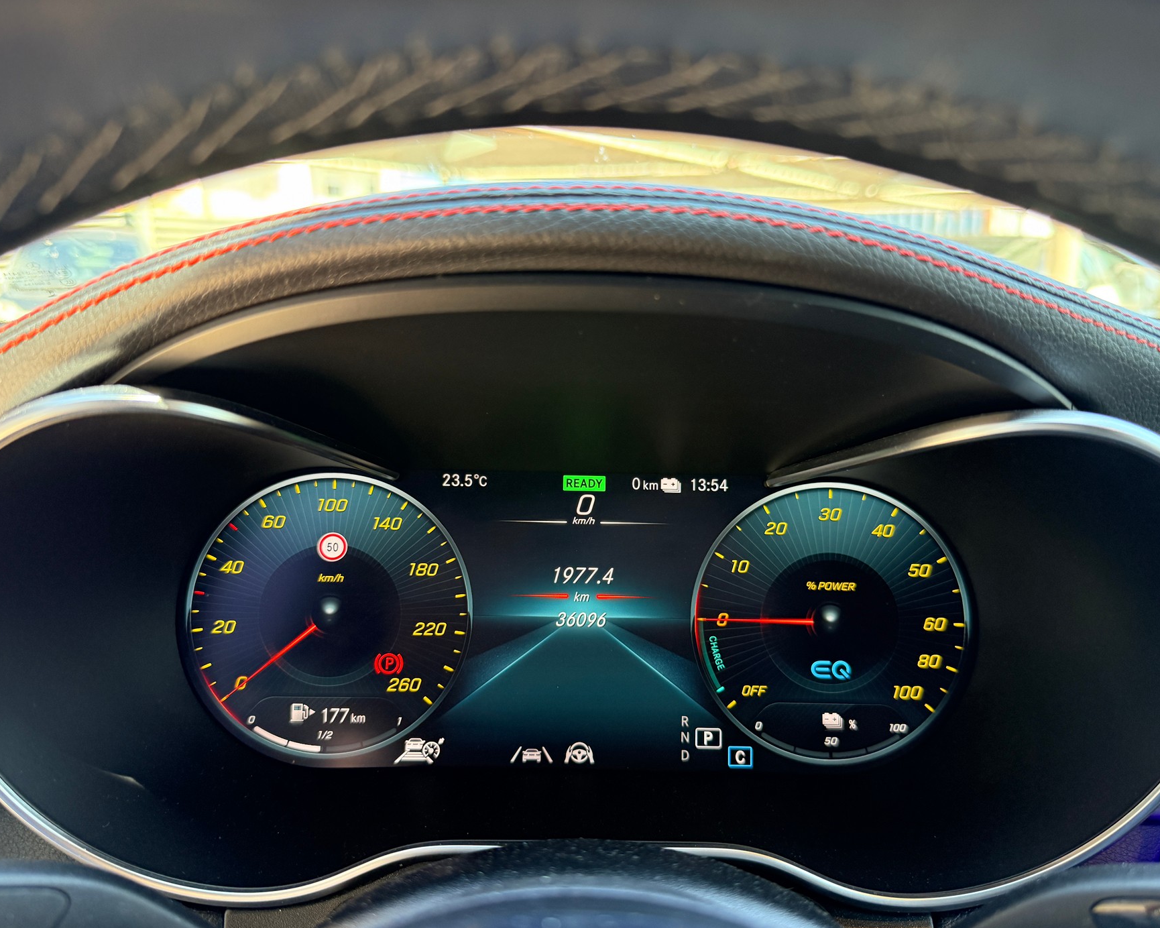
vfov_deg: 54.9
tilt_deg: -11.9
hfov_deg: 66.0
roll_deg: -0.8
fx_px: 893
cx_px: 593
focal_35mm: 26
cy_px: 479
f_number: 1.78
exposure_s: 1/110
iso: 250
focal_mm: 6.76
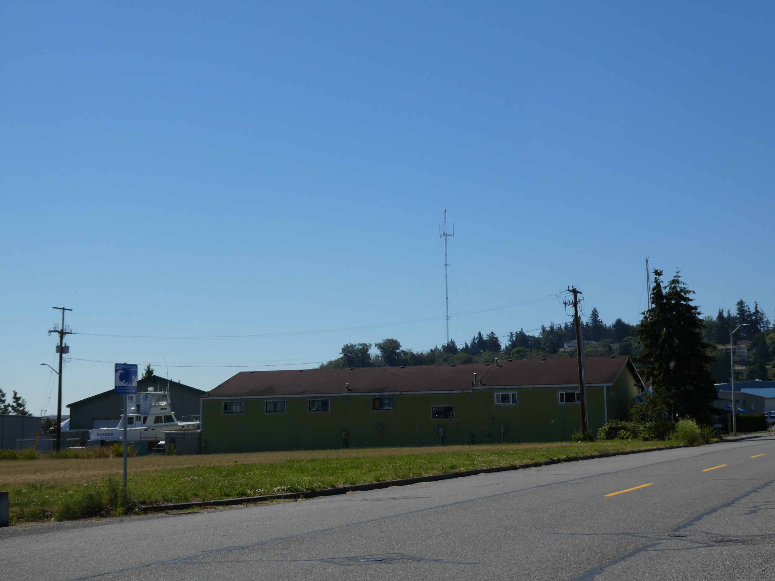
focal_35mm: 57
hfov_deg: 33.8
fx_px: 1276
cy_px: 290
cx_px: 388
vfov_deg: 25.7
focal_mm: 10.3
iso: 80
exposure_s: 1/1000
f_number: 4.5
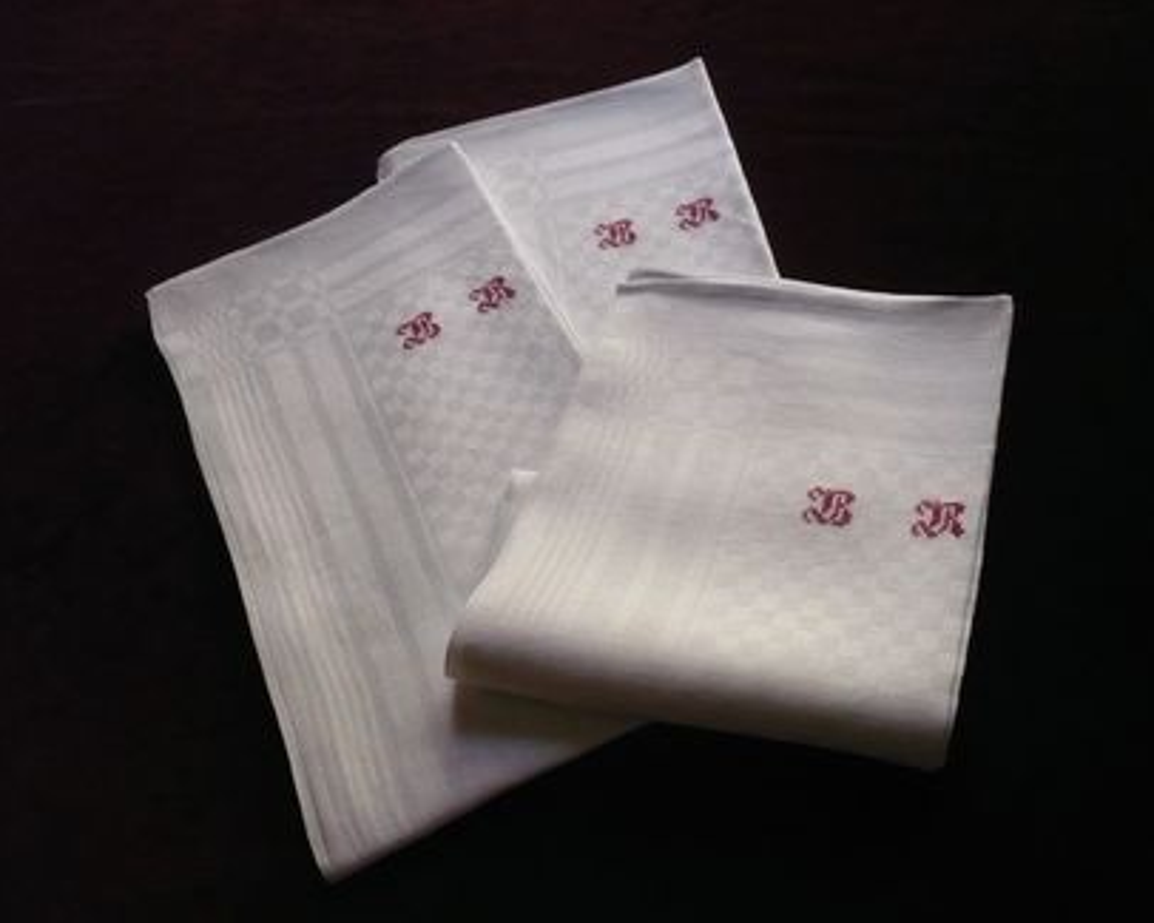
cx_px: 614
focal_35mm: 37
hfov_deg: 49.0
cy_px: 463
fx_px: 1264
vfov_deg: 40.1
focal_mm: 5.8
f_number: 2.8
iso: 400
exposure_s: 1/400
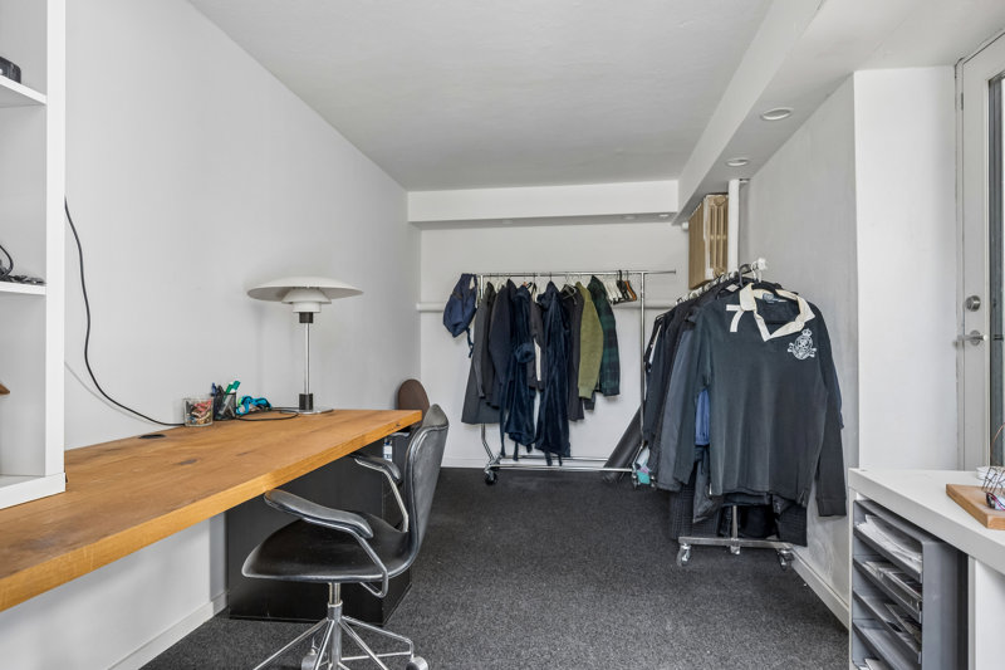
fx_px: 544
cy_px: 335
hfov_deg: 85.4
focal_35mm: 20
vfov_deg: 63.2
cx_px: 502
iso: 1000
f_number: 5
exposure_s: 1/50
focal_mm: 19.5
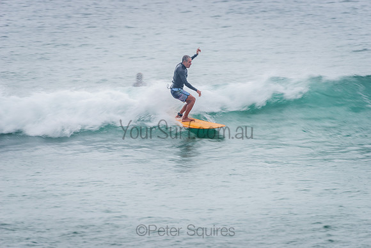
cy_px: 124
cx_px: 186
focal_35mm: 500
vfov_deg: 2.8
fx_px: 5154
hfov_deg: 4.1
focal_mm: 500
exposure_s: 1/30
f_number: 7.1
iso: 64
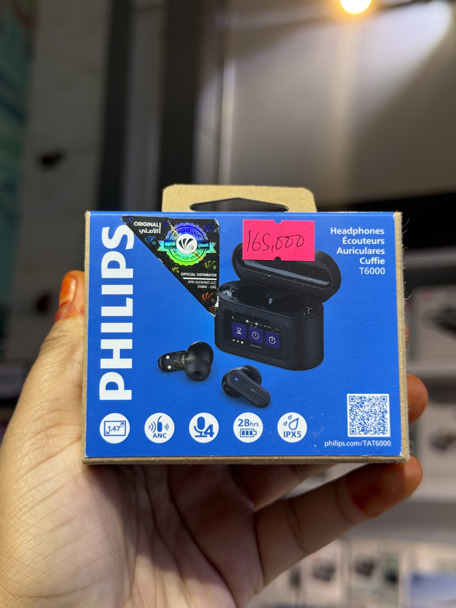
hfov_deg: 30.3
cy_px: 304
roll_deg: -2.5
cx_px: 228
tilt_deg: +12.3
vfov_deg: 39.7
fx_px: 843
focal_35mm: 48
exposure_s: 1/272
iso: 80
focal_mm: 6.76
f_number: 1.78
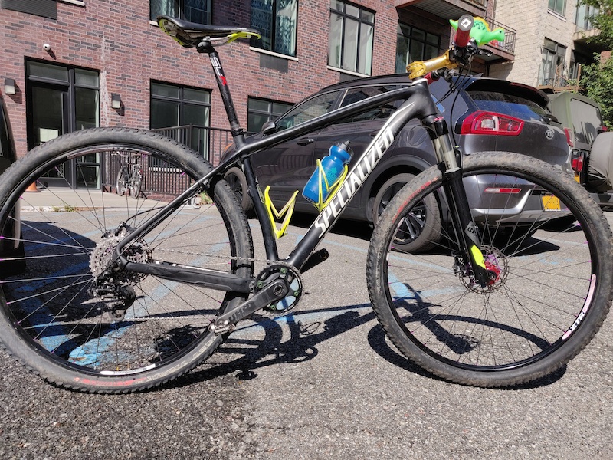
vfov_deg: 54.9
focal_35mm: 25
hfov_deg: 69.4
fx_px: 443
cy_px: 230
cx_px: 306
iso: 100
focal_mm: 4.25
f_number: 1.7
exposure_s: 1/1872
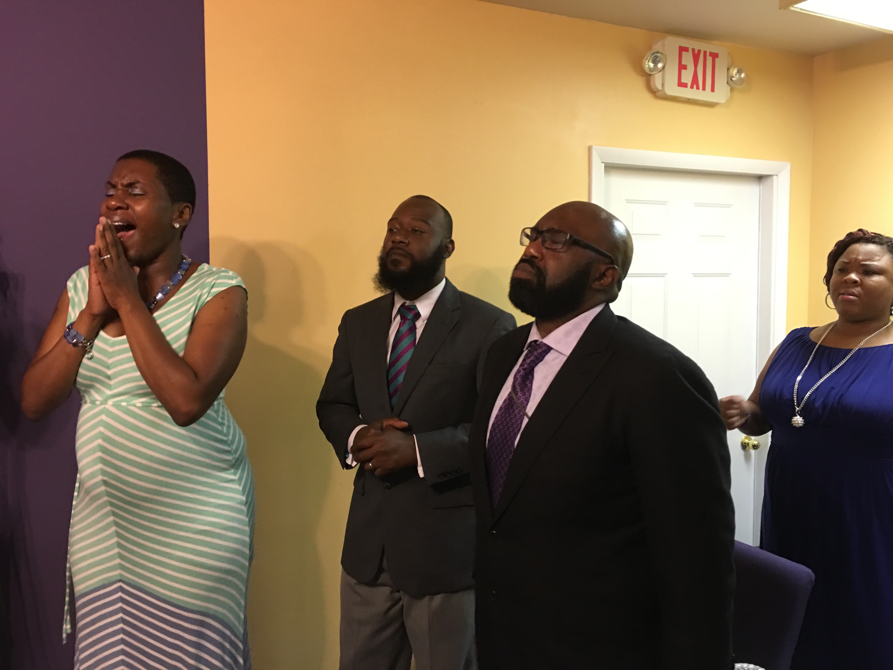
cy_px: 335
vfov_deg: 48.2
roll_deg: -0.1
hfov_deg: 61.7
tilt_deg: -1.7
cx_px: 446
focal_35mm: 29
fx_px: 748
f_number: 2.2
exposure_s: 1/10
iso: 80
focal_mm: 4.15
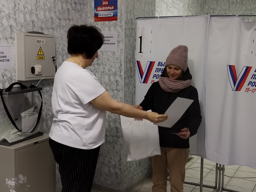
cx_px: 128
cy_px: 96
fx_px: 348
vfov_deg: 30.9
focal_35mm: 47
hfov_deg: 40.4
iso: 344
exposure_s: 1/33.3
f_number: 1.8
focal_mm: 4.75
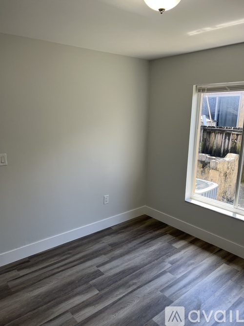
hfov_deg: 53.0
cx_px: 122
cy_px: 163
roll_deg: +0.6
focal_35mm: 26
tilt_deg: -14.2
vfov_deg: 67.3
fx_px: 244
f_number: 1.5
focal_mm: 5.7
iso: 64
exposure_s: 1/166
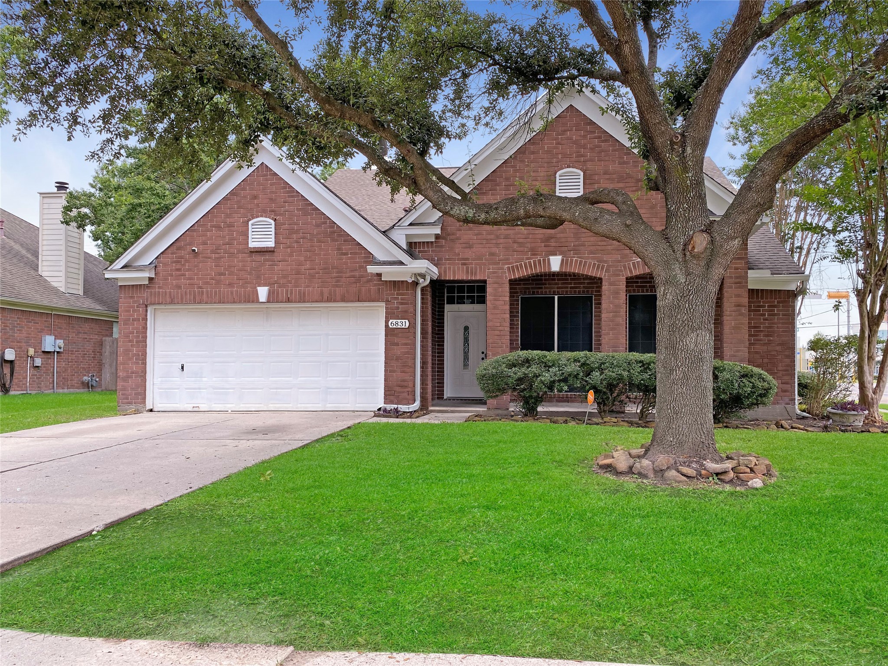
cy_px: 333
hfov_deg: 67.3
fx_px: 667
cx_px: 444
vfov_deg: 53.1
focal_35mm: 26
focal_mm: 4.25
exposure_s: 1/810
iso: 32
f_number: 1.8
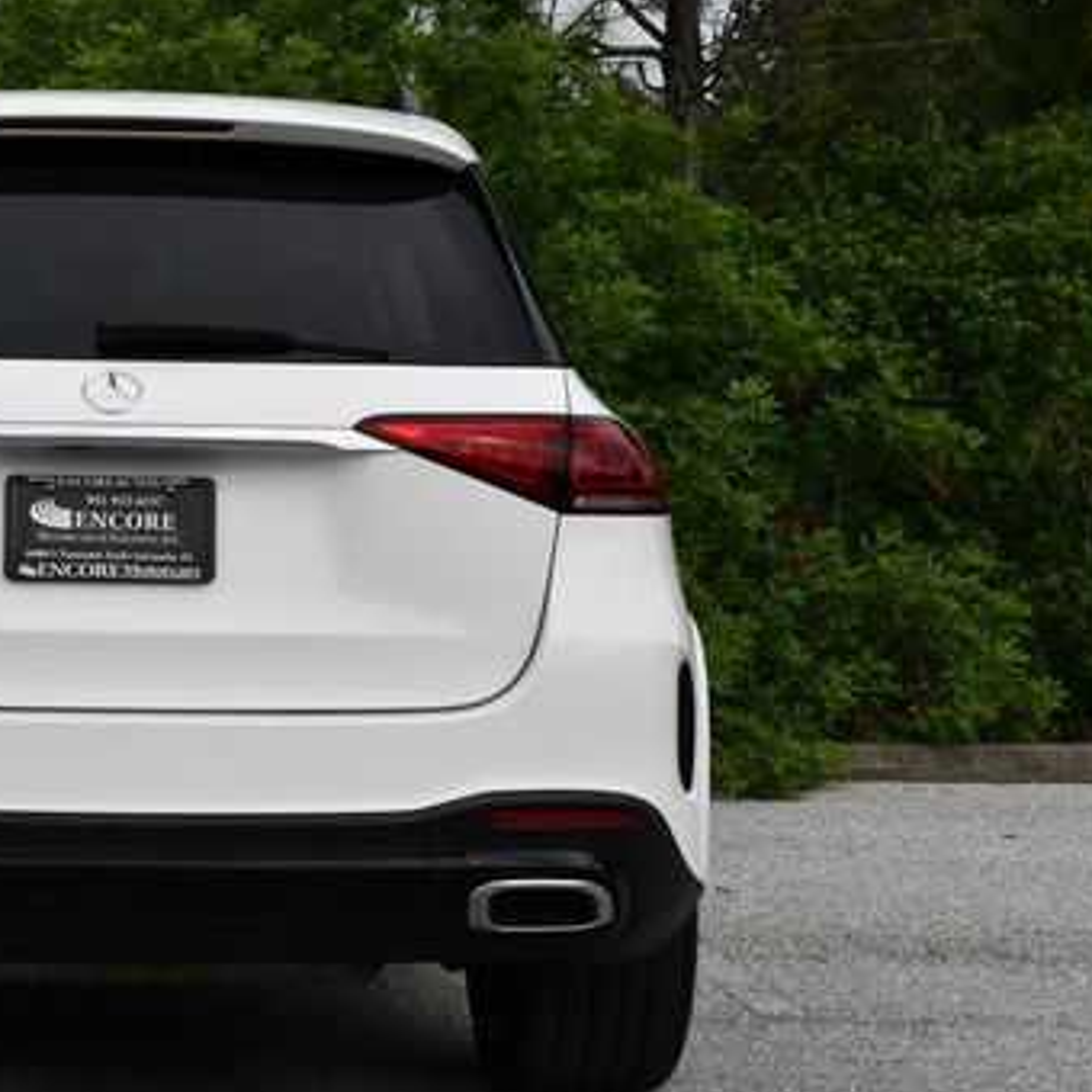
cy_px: 572
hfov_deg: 18.4
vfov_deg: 18.7
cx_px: 106
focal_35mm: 93
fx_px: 3319
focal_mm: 29
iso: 110
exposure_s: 1/250
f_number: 8
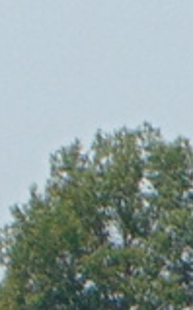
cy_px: 470
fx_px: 8759
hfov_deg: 1.3
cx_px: 949
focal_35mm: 1038
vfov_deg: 2.0
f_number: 10.1
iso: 80
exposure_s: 1/160
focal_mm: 19.4
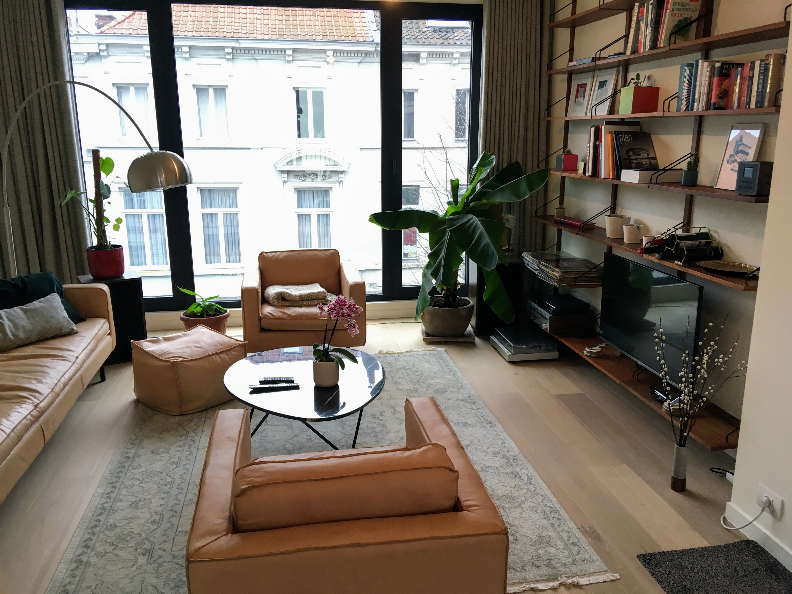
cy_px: 297
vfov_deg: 48.2
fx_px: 664
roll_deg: +1.0
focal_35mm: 29
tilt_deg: -14.2
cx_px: 396
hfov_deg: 61.7
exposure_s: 1/33
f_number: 2.2
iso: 64
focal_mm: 4.15
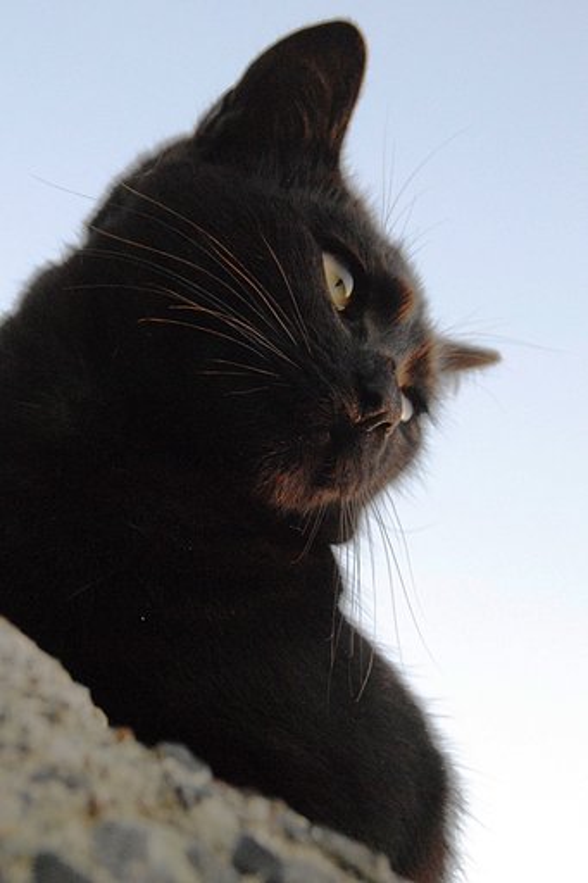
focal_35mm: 84
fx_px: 2059
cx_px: 294
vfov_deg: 24.2
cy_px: 442
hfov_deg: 16.3
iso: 1250
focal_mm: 56
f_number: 8
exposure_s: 1/125
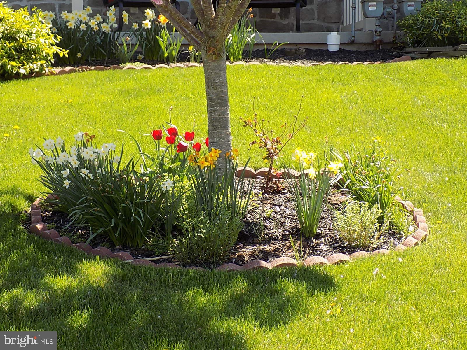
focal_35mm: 97
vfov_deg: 15.2
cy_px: 175
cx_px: 234
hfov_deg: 20.2
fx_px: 1309
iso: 80
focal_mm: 17.2
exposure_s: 1/160
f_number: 4.6
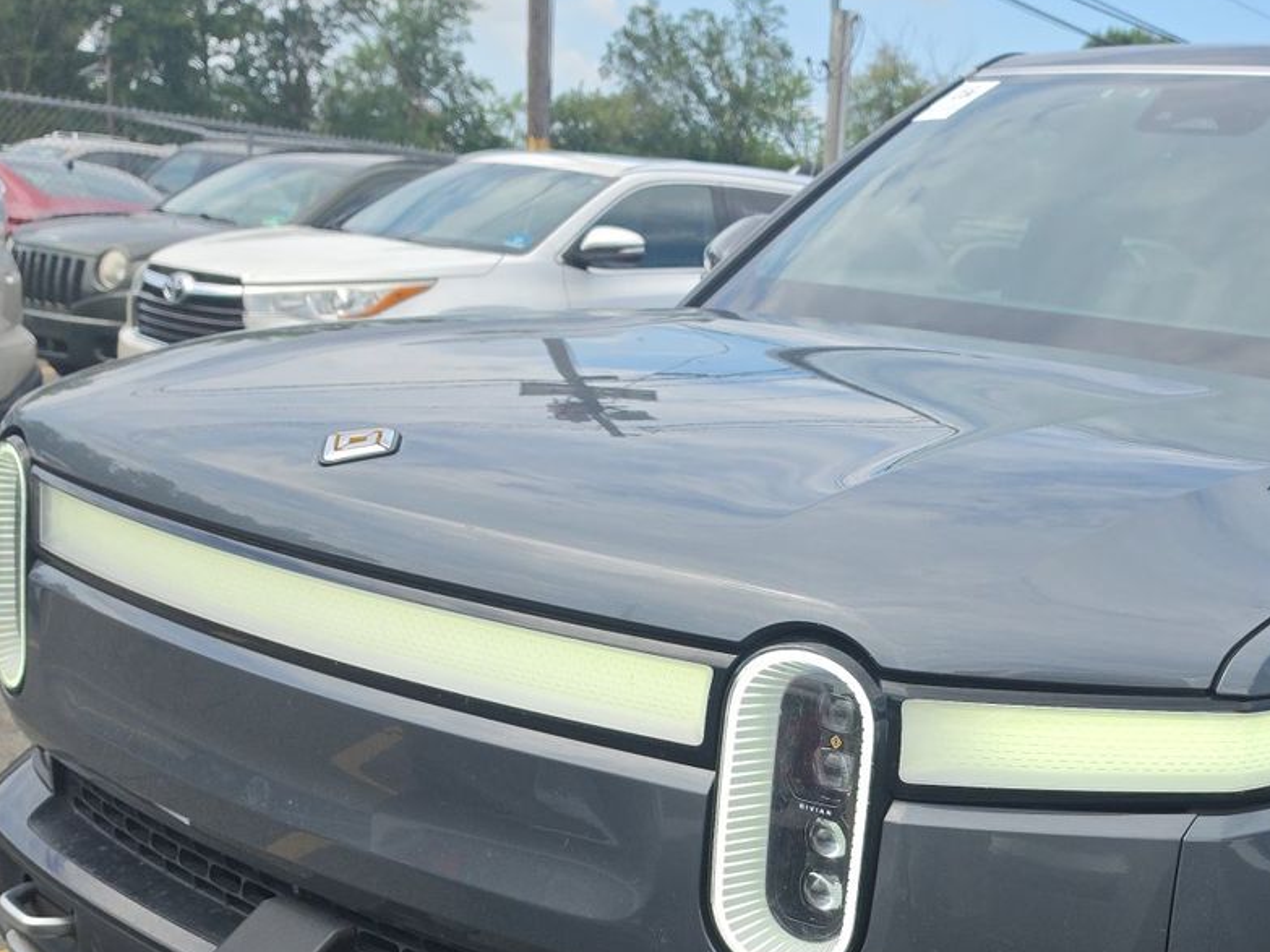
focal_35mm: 47
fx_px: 1724
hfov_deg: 39.6
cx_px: 921
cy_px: 800
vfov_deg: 29.9
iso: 64
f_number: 1.4
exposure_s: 1/4143
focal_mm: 6.5
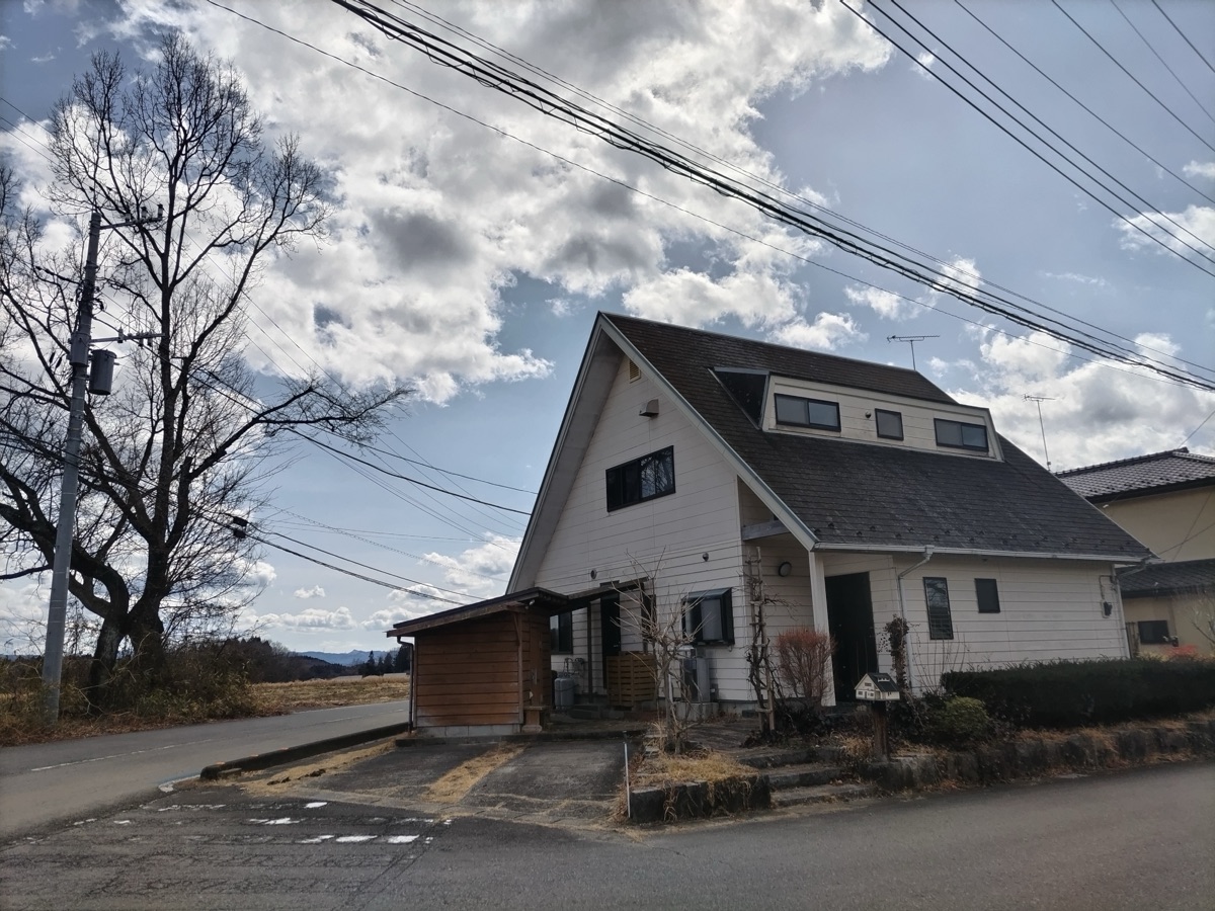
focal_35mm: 26
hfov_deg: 67.3
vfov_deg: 53.1
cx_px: 608
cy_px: 456
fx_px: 913
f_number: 1.79
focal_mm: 4.8
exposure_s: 1/1400
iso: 50
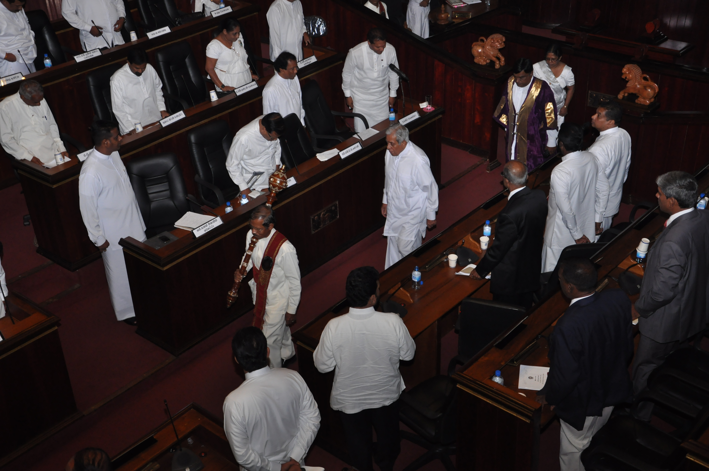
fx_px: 944
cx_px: 354
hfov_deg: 41.2
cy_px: 236
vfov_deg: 28.0
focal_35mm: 48
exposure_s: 1/100
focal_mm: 32
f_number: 6.3
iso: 800
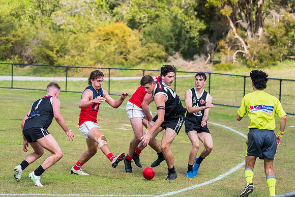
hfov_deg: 9.7
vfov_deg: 6.5
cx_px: 89
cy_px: 64
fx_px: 1741
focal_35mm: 212
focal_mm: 150
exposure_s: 1/1600
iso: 800
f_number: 5.6
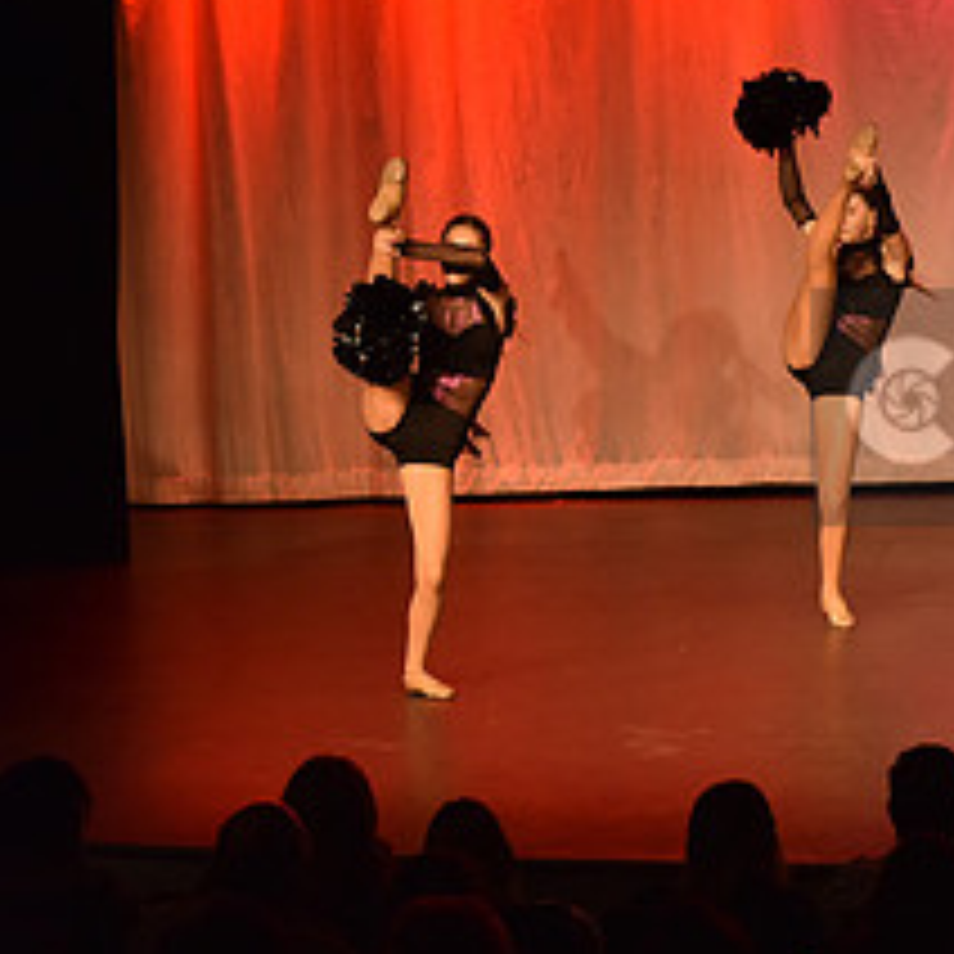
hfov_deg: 10.5
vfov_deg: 10.7
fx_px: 5082
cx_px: 1300
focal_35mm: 163
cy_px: 407
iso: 2000
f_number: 4
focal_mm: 70
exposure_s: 1/320
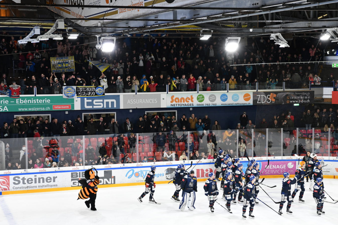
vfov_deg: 17.3
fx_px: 742
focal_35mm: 79
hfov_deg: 25.7
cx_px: 169
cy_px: 125
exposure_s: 1/200
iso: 2500
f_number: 7.1
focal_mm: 70
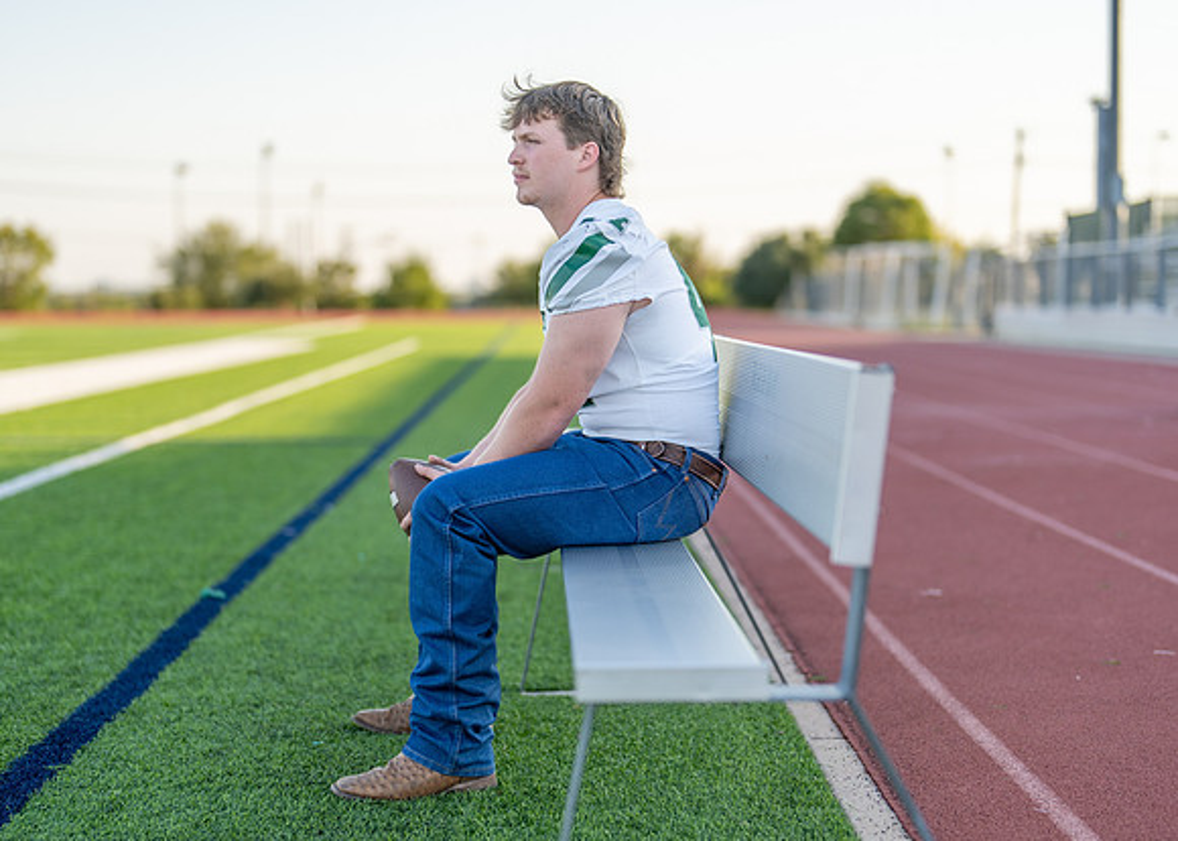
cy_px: 456
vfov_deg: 22.5
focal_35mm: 63
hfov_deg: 31.1
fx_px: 2113
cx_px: 573
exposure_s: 1/2000
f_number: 1.2
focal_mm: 50
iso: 100
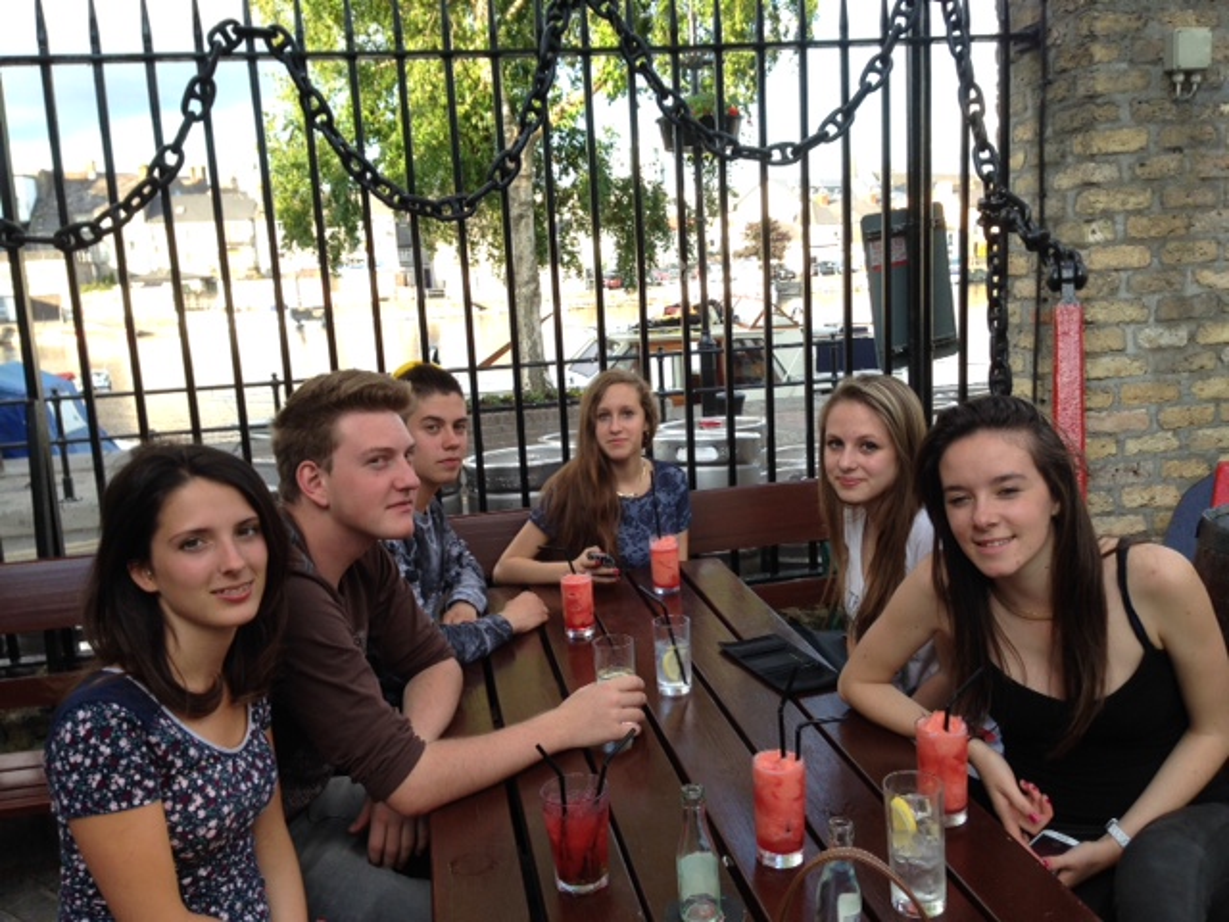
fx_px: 1172
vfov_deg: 42.9
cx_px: 614
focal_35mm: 33
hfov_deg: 55.4
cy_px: 461
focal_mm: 4.12
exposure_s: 1/152
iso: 50
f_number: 2.4
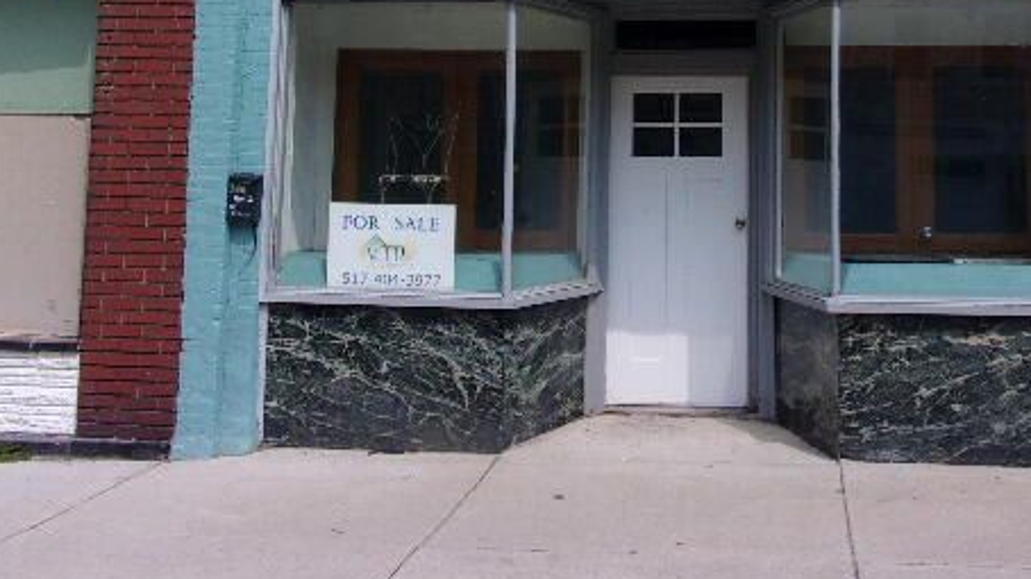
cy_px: 82
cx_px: 640
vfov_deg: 26.9
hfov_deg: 47.0
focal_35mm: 43
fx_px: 1175
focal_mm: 5.1
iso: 80
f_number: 10.8
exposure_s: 1/110
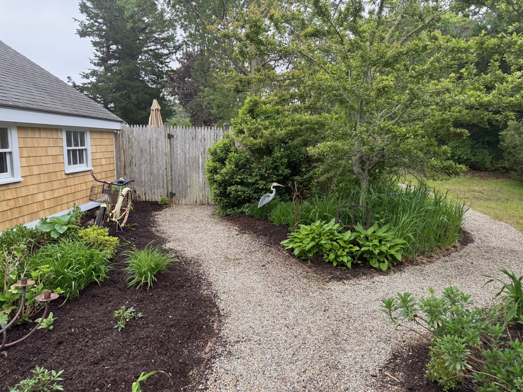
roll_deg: -0.3
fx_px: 363
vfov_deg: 56.8
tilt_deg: -8.3
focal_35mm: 24
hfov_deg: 71.6
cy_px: 196
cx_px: 262
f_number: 1.78
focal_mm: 6.76
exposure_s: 1/232
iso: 80
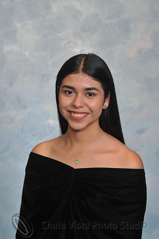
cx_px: 80
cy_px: 120
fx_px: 895
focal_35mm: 135
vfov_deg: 15.2
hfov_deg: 10.1
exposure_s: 1/125
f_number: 7.1
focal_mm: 135
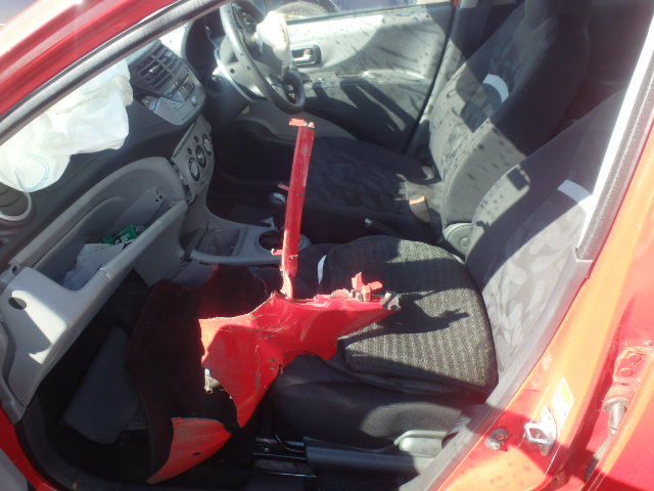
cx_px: 327
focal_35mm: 28
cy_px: 246
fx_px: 529
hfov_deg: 63.4
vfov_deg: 49.7
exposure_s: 1/125
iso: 125
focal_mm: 5
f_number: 3.9
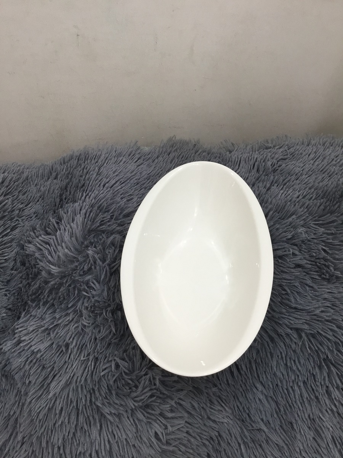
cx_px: 172
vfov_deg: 58.4
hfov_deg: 45.4
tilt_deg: -53.2
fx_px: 410
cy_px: 229
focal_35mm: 31
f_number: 2.4
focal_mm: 3.3
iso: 50
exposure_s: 1/33
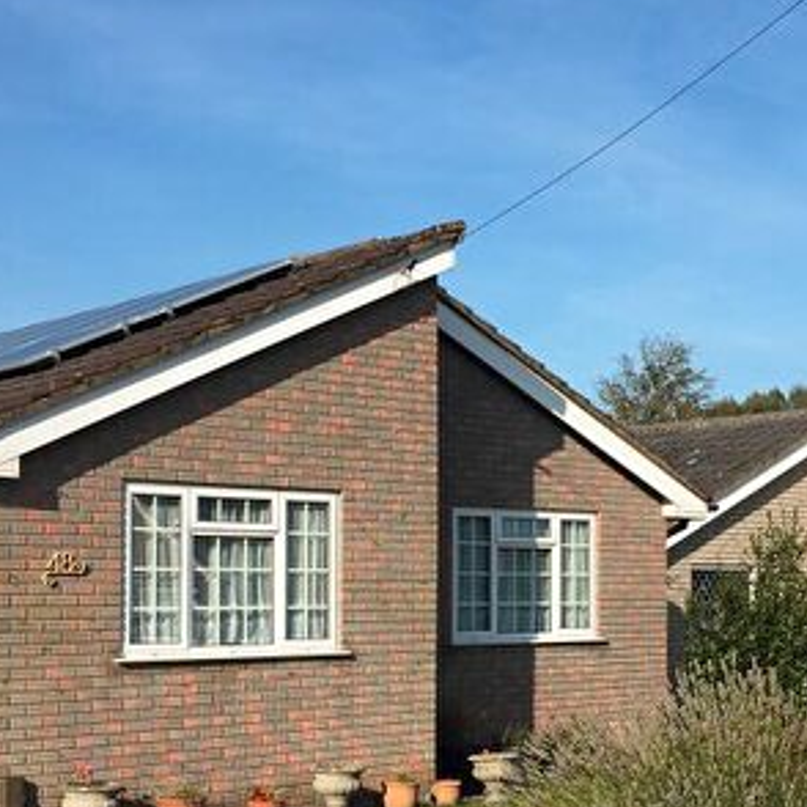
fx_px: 1609
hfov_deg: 28.0
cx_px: 546
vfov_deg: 27.9
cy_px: 561
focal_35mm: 61
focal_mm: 4.15
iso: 25
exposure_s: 1/1789
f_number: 2.2
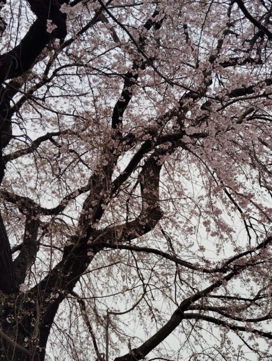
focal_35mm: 48
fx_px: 501
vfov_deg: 39.0
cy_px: 250
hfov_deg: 30.0
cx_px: 193
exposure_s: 1/297
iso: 50
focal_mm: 4.22
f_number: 1.8
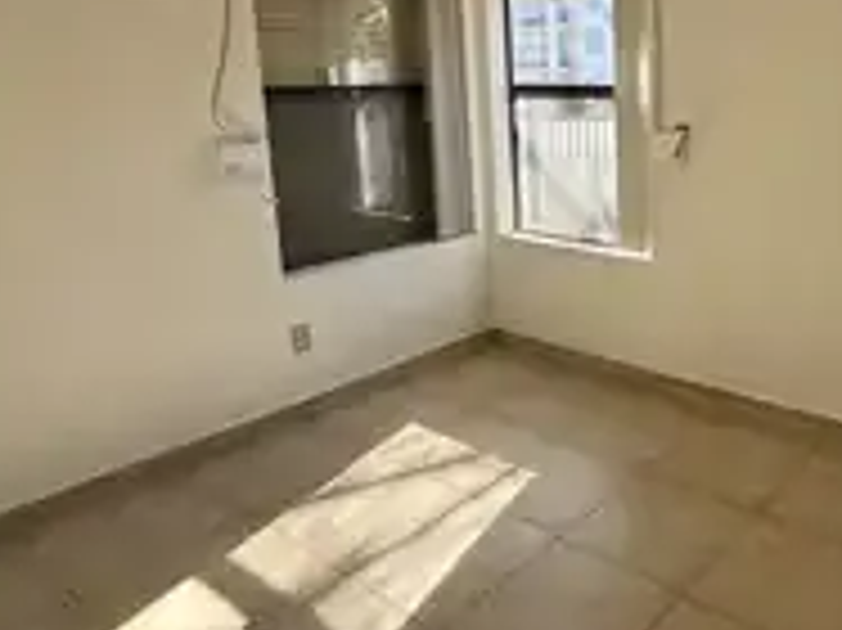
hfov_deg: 55.1
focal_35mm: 30
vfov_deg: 45.9
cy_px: 202
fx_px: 729
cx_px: 693
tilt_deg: -10.0
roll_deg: +0.1
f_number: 2.2
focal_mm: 2.22
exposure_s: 1/160
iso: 50
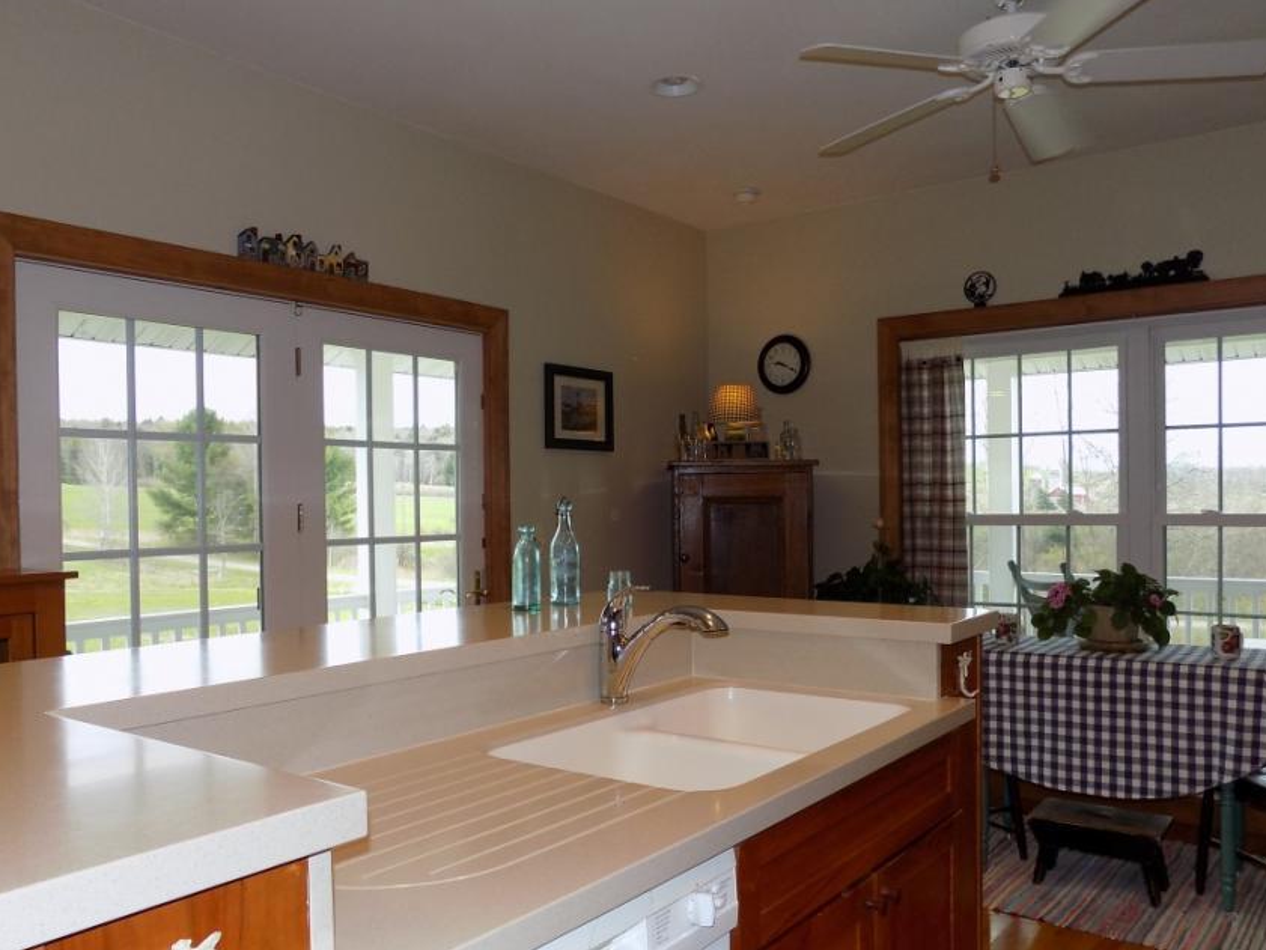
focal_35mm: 28
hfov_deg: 63.4
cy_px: 518
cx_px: 625
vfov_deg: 49.7
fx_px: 1024
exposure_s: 1/30
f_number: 3.1
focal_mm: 4
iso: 125
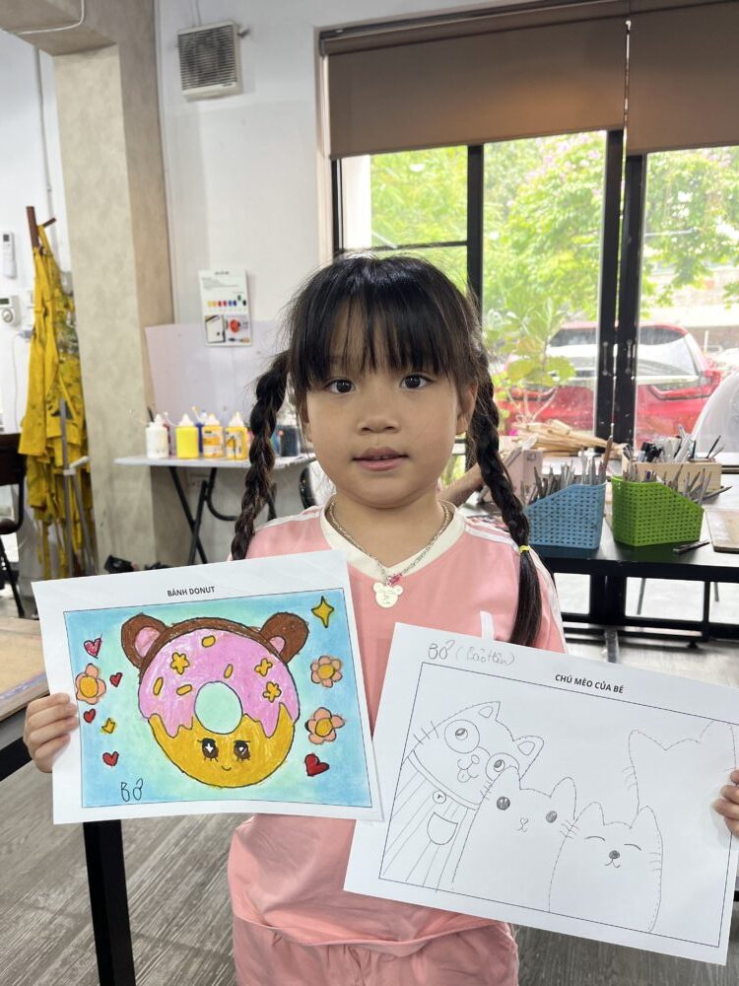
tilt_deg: -9.2
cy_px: 493
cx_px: 370
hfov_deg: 53.1
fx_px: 740
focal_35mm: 26
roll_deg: +2.2
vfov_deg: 67.3
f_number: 1.6
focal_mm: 5.1
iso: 80
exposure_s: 1/121
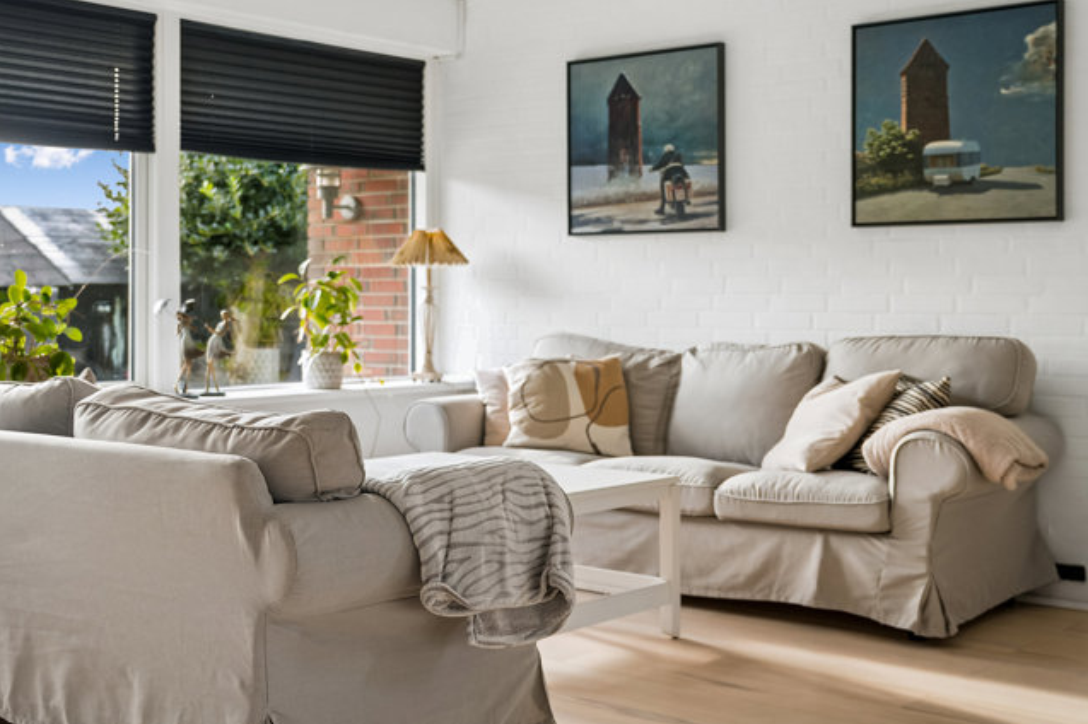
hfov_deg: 40.2
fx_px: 1480
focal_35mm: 49
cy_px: 330
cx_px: 447
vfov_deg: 27.5
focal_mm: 39
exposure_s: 1/160
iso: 400
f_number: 2.8
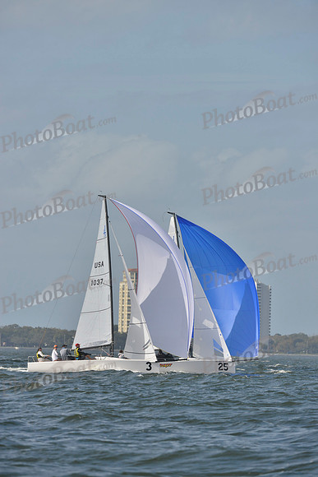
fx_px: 4502
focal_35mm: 340
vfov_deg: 6.1
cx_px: 159
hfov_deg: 4.0
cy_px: 238
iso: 400
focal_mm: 340
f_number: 9
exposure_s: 1/1600
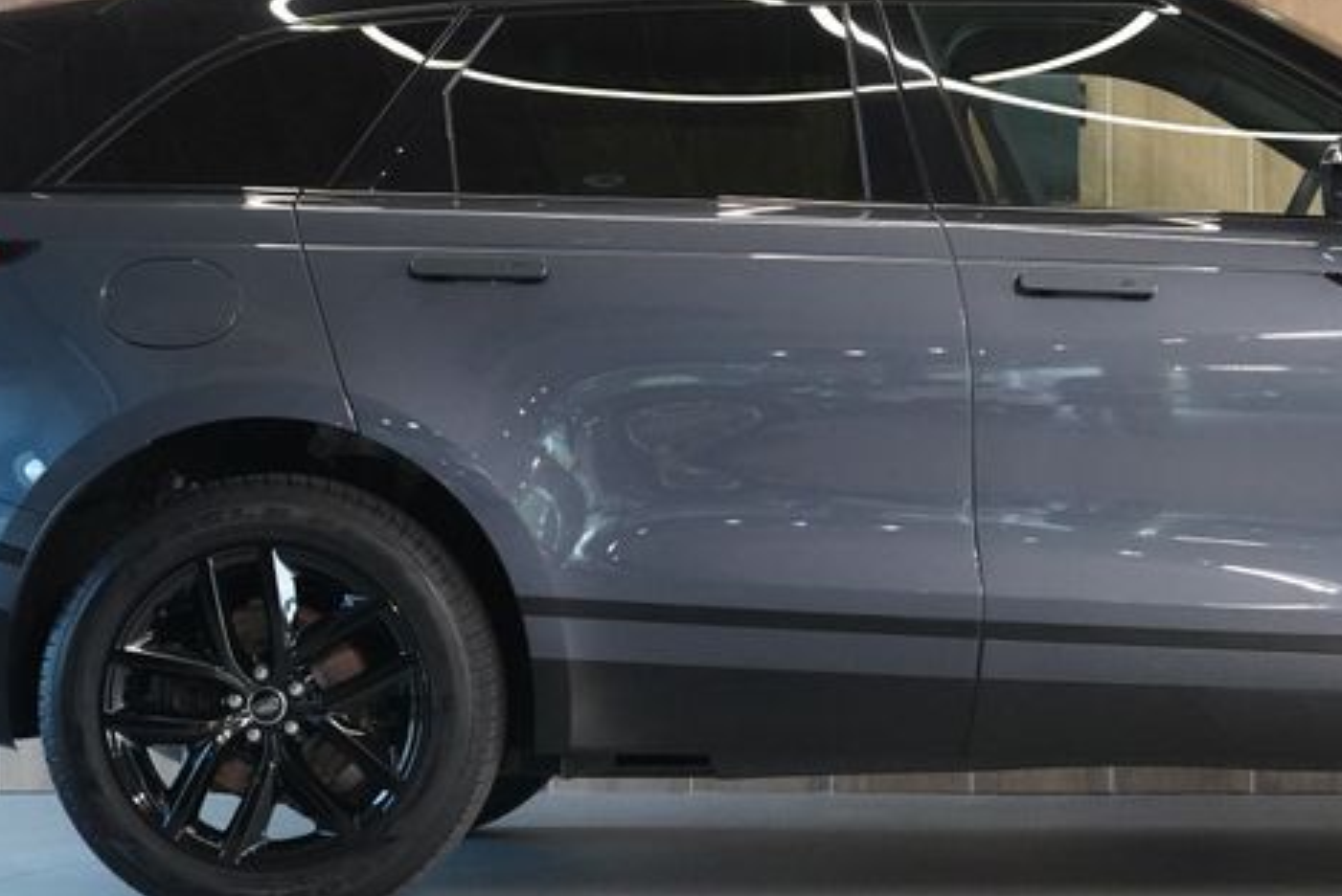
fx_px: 5147
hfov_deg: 14.8
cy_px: 409
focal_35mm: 138
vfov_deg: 10.0
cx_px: 1043
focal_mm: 63
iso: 8000
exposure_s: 1/160
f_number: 5.6
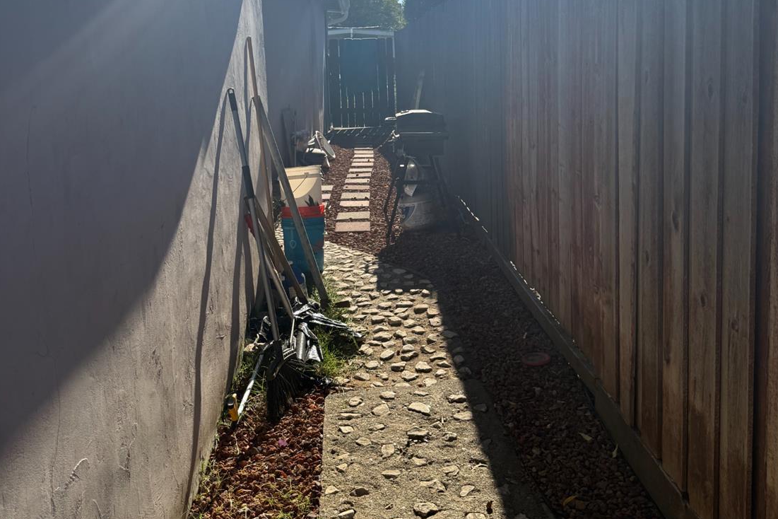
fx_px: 735
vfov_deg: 38.3
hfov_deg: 55.8
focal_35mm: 34
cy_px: 163
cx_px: 393
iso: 80
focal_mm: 6.76
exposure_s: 1/6173
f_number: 1.78
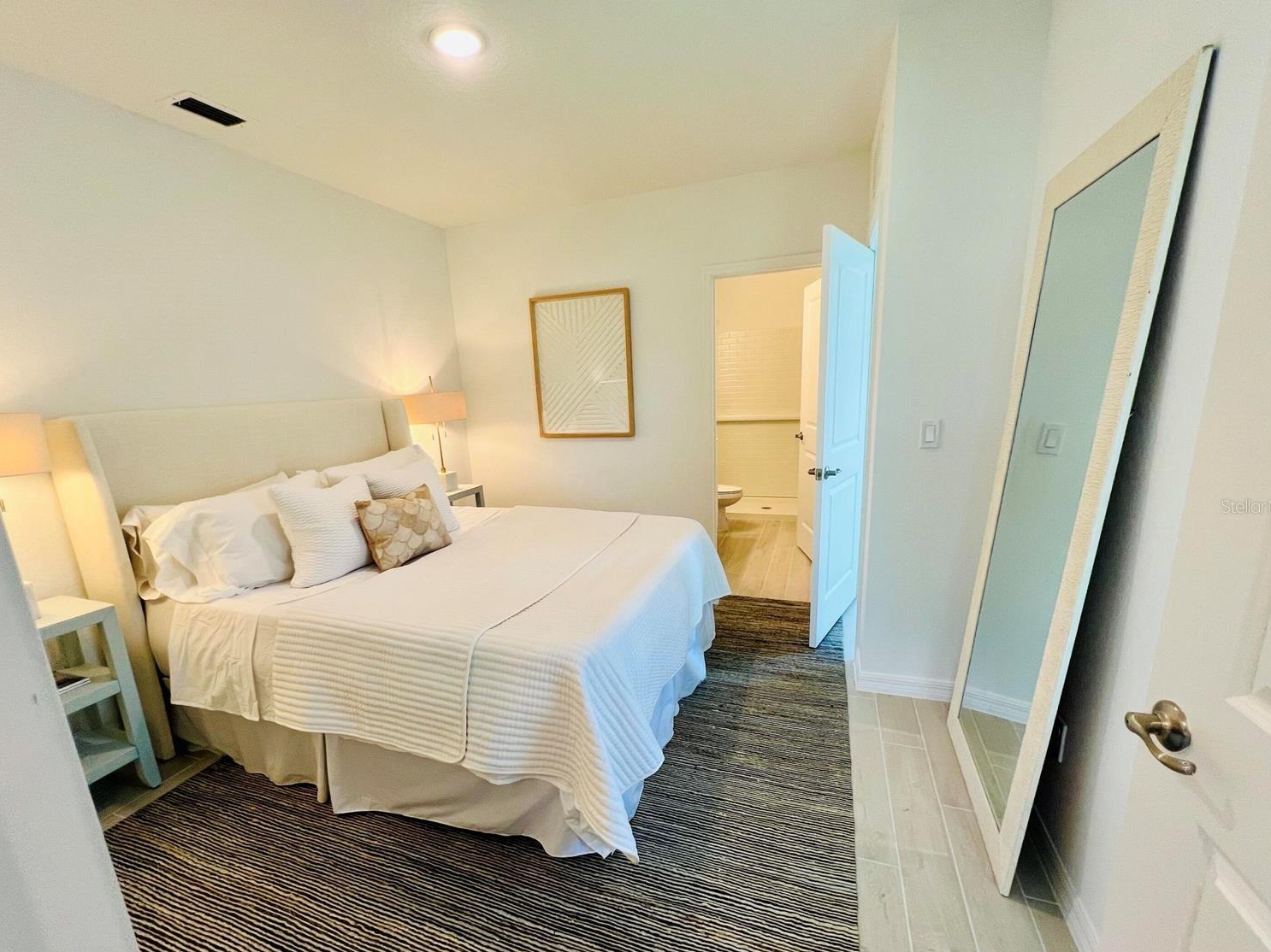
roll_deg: +3.0
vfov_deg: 85.6
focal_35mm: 14
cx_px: 618
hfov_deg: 102.0
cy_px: 506
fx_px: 514
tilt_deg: -13.0
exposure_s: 1/120
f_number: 1.8
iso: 125
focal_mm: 1.57
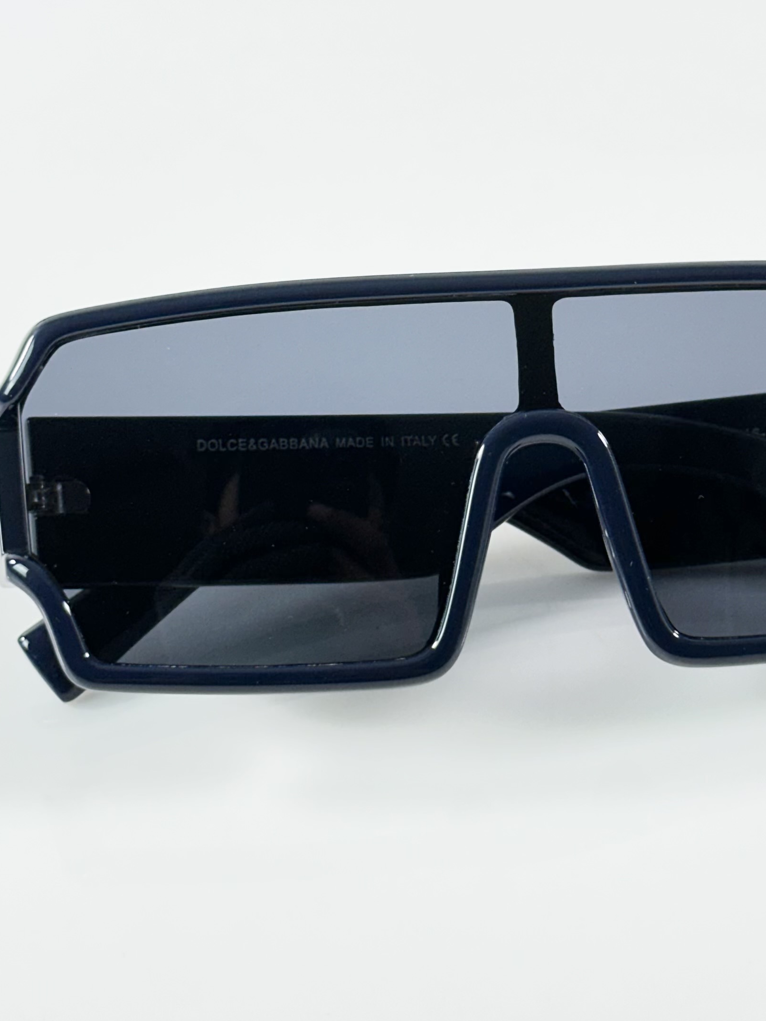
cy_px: 479
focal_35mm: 90
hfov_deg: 16.4
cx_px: 507
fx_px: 2655
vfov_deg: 21.8
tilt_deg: -38.4
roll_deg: +2.9
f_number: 1.78
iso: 80
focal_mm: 6.86
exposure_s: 1/100
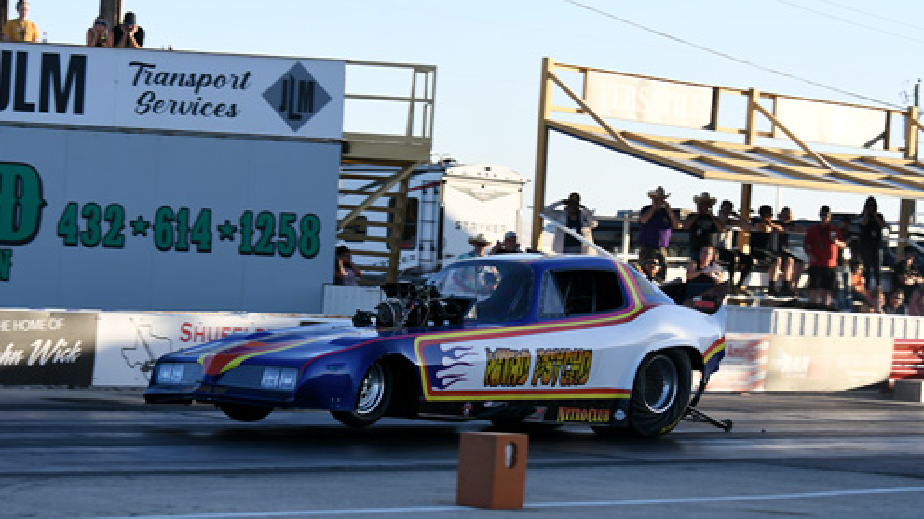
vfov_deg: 10.9
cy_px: 299
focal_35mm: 111
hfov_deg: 19.3
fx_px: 2720
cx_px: 460
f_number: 3.5
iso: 160
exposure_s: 1/800
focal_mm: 70
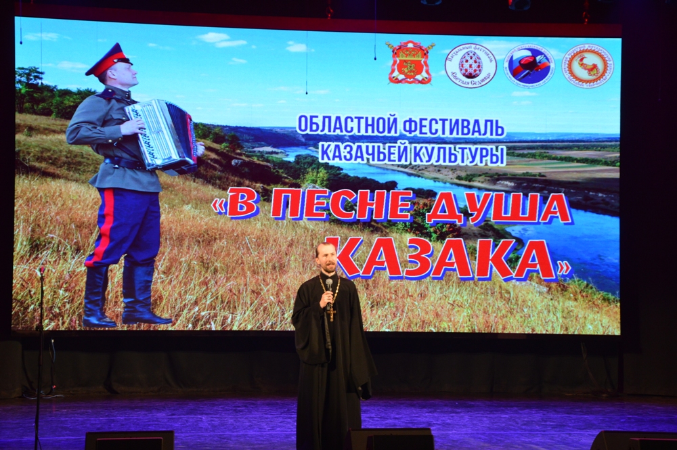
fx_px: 1409
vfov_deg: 18.2
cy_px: 225
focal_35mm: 75
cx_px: 338
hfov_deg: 27.0
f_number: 5
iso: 900
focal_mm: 50
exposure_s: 1/60
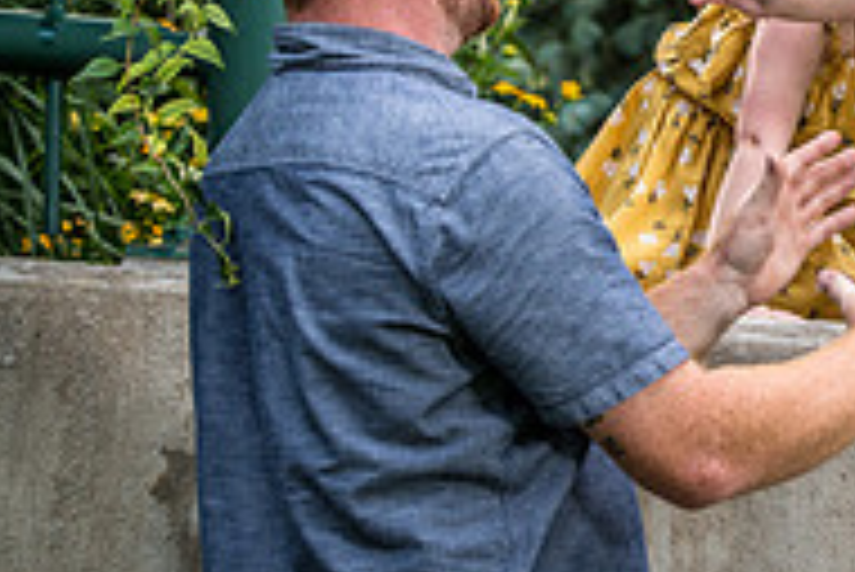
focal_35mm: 285
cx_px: 1122
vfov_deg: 4.8
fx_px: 6774
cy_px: -12
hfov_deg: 7.1
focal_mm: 85
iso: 250
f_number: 5
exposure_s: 1/200
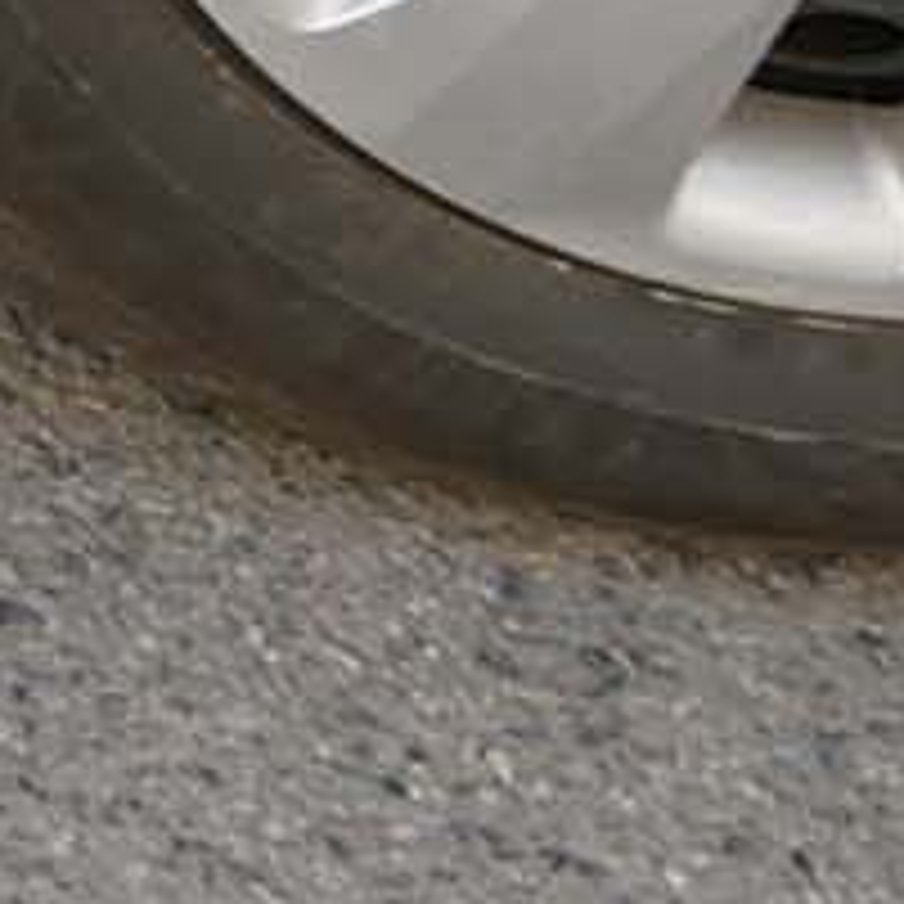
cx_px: -2645
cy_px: -1610
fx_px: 6234
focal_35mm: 211
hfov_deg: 6.7
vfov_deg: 7.5
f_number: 9
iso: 200
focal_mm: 12
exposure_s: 1/640
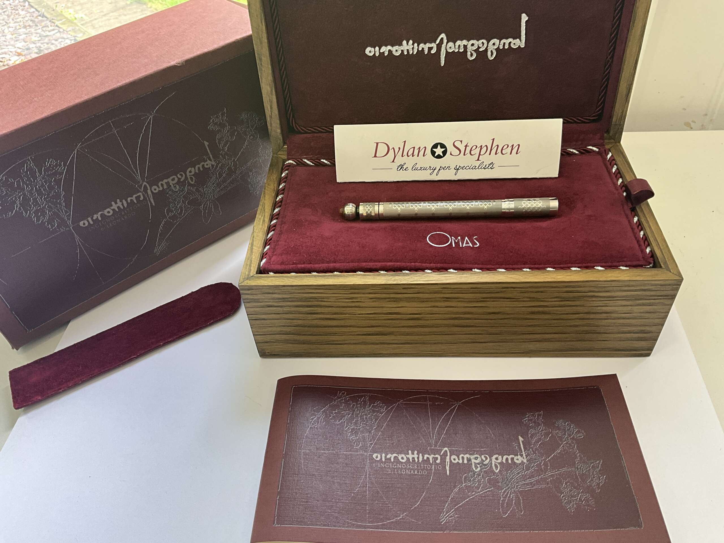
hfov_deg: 61.7
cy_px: 272
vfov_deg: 48.2
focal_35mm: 29
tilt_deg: -45.1
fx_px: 607
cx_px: 362
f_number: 1.8
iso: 40
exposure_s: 1/50
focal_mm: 3
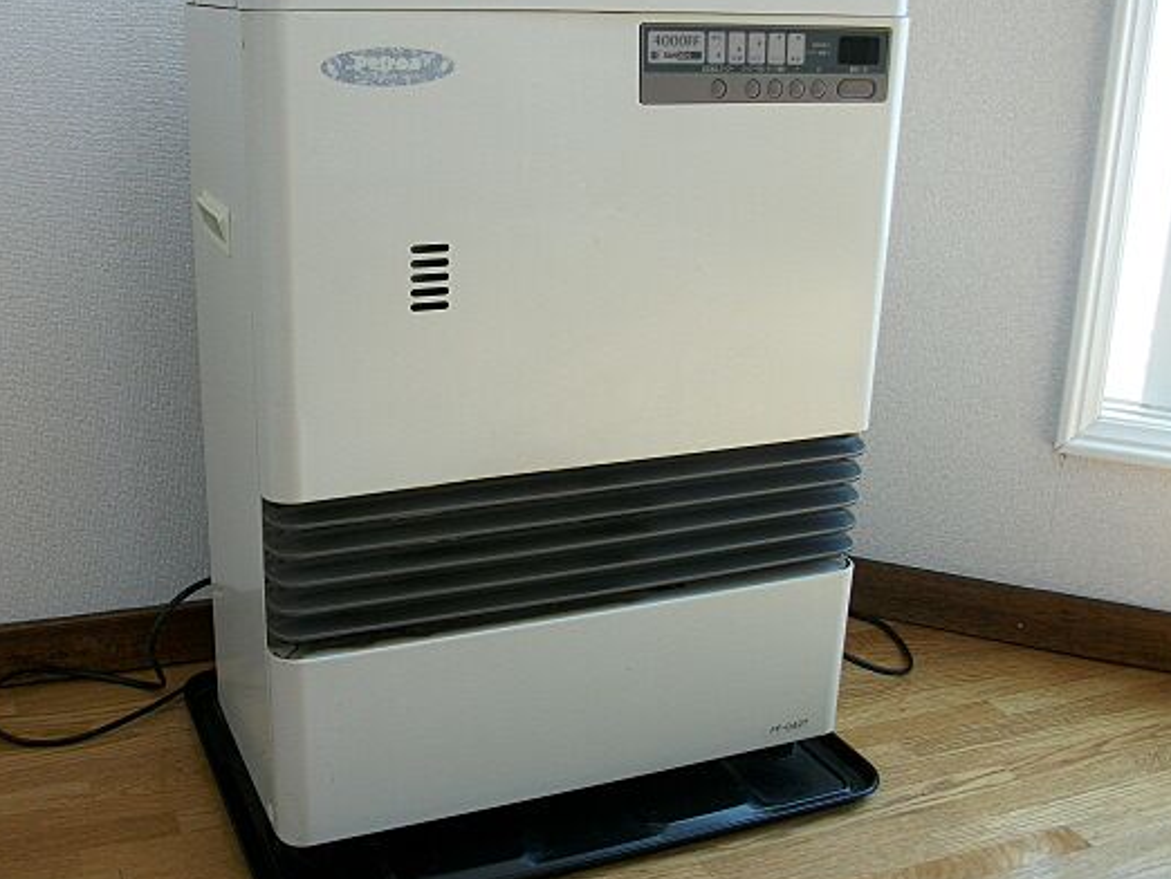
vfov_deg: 37.7
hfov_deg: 48.8
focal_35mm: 38
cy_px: 401
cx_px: 514
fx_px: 1286
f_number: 2.9
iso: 80
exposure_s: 1/49.9
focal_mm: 5.7
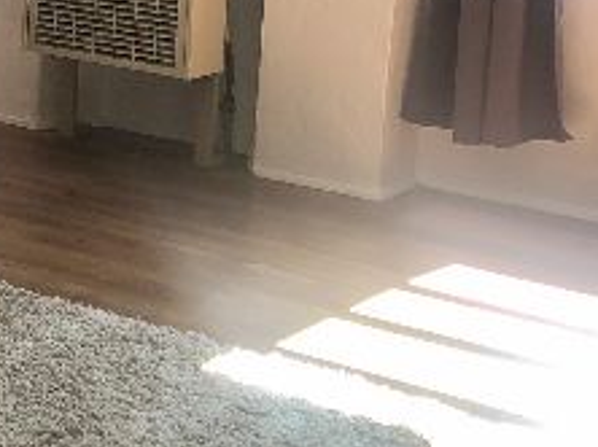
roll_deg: -2.8
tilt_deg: -6.4
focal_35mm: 101
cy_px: -73
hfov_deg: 18.0
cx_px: -210
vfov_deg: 14.2
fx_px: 1743
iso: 25
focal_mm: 3.99
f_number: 1.8
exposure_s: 1/40
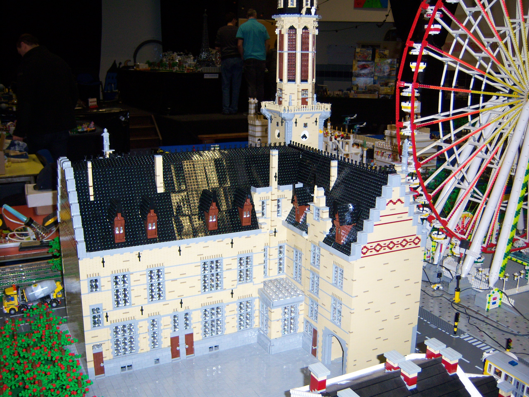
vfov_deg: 39.7
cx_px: 264
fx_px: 550
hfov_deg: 51.4
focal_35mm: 36
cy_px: 198
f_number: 2.8
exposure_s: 1/60
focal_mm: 7.5
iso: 160
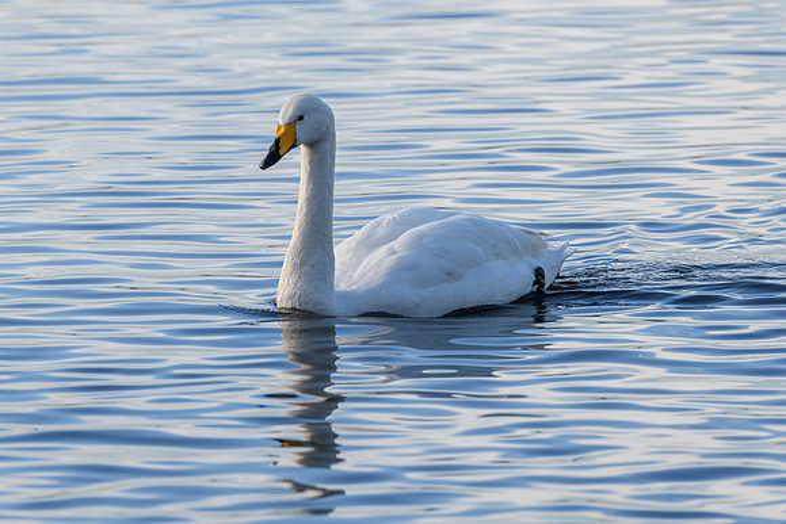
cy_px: 228
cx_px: 393
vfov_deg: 2.8
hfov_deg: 4.1
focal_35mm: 500
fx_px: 10916
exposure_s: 1/1250
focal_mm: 400
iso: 640
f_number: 8
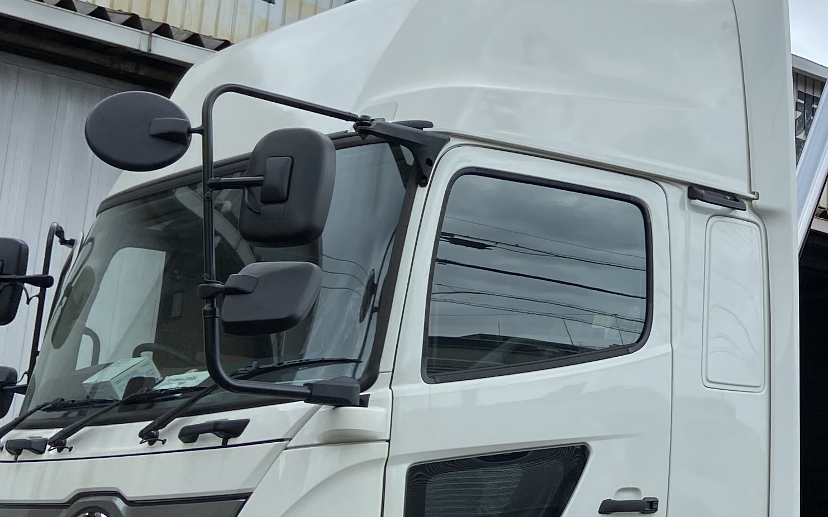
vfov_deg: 17.4
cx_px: 803
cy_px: 195
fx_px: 1692
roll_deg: -0.9
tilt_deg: +14.1
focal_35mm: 75
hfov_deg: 26.2
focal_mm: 4.25
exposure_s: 1/1072
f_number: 1.8
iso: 32
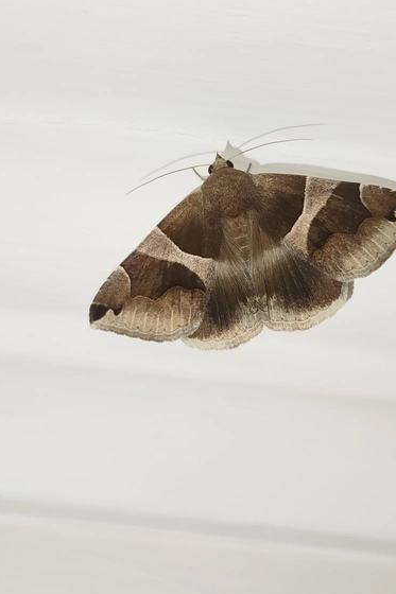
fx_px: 1040
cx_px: 252
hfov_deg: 21.5
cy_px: 261
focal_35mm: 63
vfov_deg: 31.9
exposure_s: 1/50
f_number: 1.7
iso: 125
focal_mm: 5.31
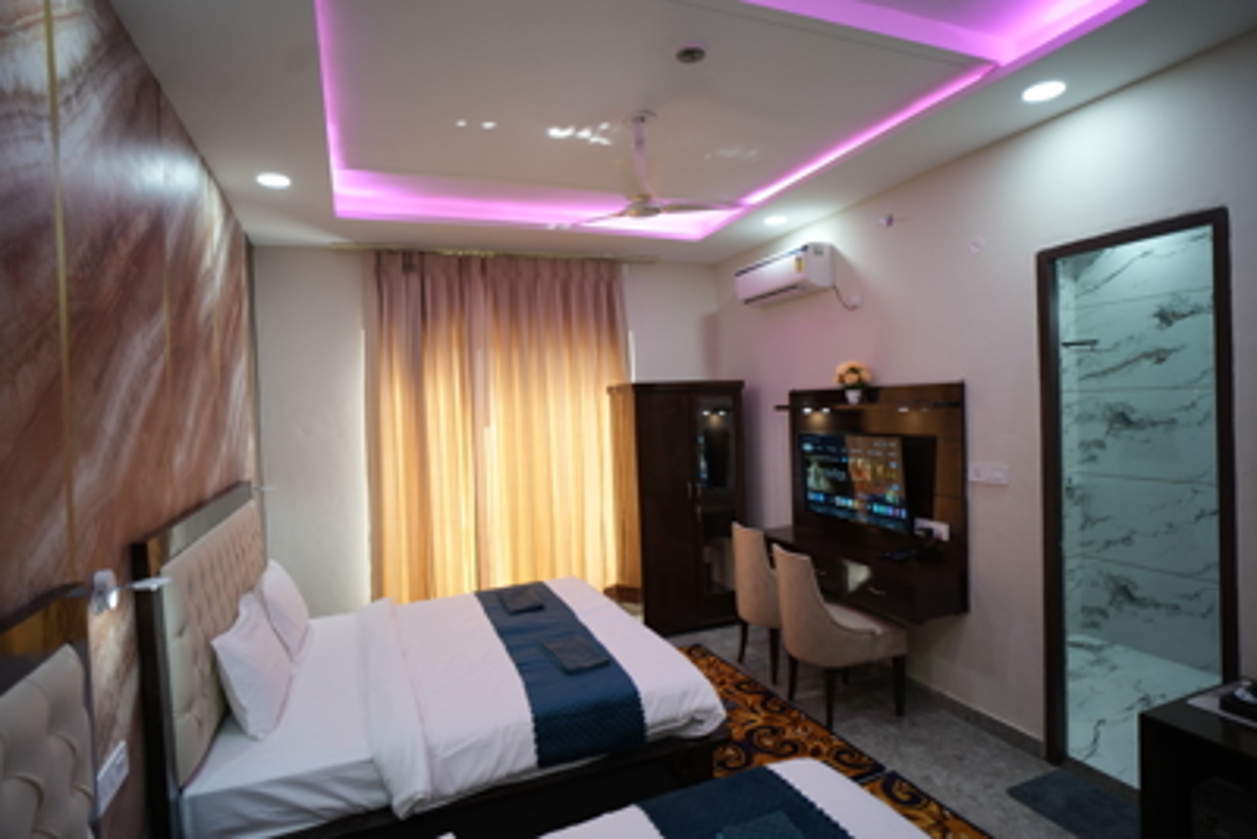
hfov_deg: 90.0
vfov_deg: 67.4
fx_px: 629
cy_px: 420
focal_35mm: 18
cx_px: 628
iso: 400
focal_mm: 18
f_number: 2.8
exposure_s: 1/125
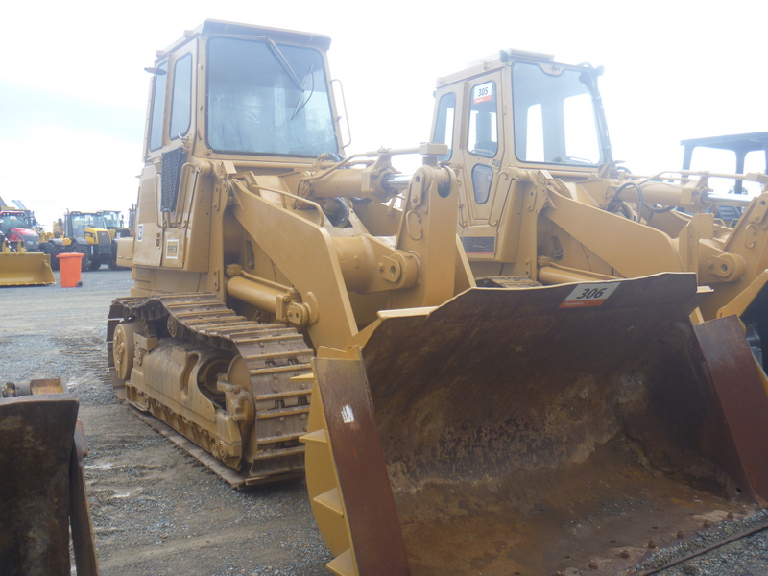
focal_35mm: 35
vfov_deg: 40.7
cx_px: 384
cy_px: 288
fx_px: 777
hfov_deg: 52.6
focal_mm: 6.3
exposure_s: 1/200
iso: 80
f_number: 3.5
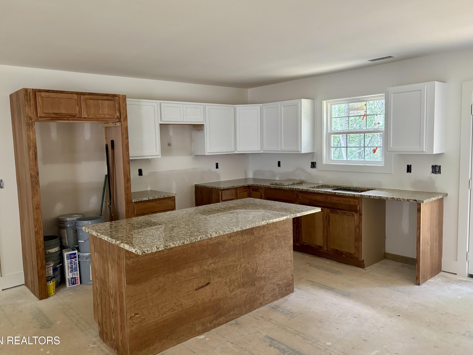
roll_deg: +1.4
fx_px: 369
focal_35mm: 27
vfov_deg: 51.4
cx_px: 228
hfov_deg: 65.3
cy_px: 173
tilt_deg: -6.3
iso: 250
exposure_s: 1/60
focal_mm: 5.96
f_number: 1.6
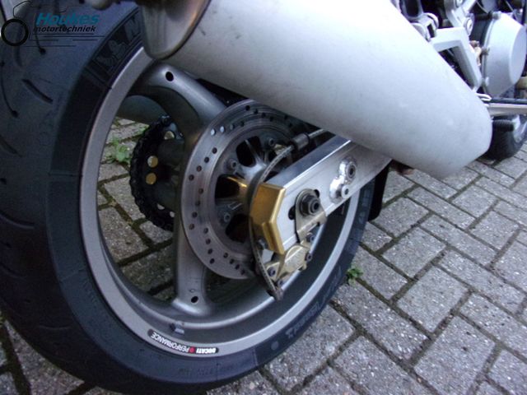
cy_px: 198
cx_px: 264
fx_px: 365
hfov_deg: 71.6
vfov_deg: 56.8
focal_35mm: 24
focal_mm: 4.3
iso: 400
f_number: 3.3
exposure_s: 1/24
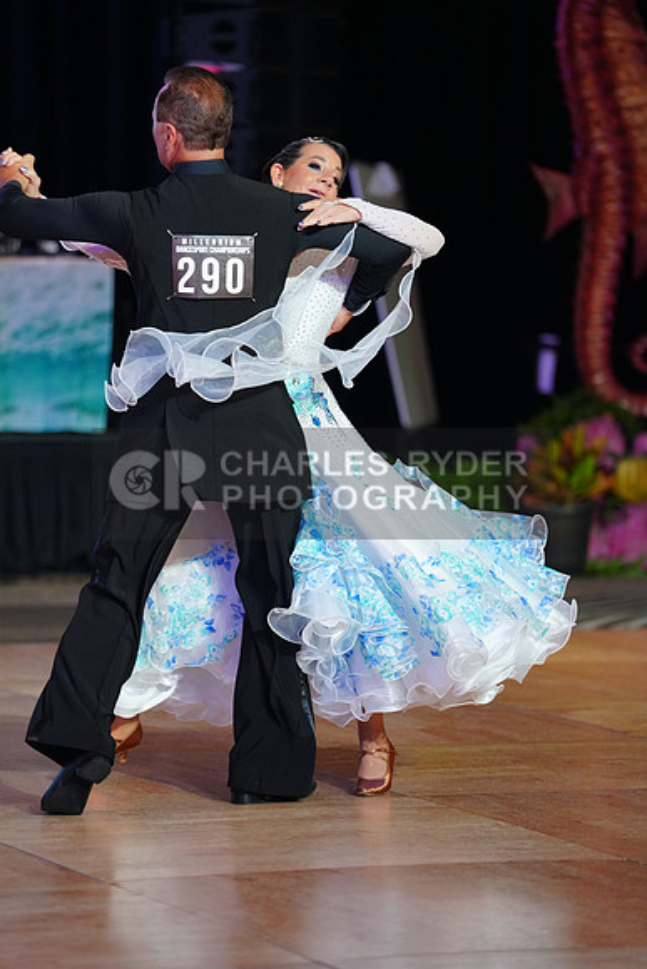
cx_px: 324
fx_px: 4661
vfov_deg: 11.9
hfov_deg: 7.9
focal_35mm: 173
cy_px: 484
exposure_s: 1/500
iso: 2000
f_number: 2.8
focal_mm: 173
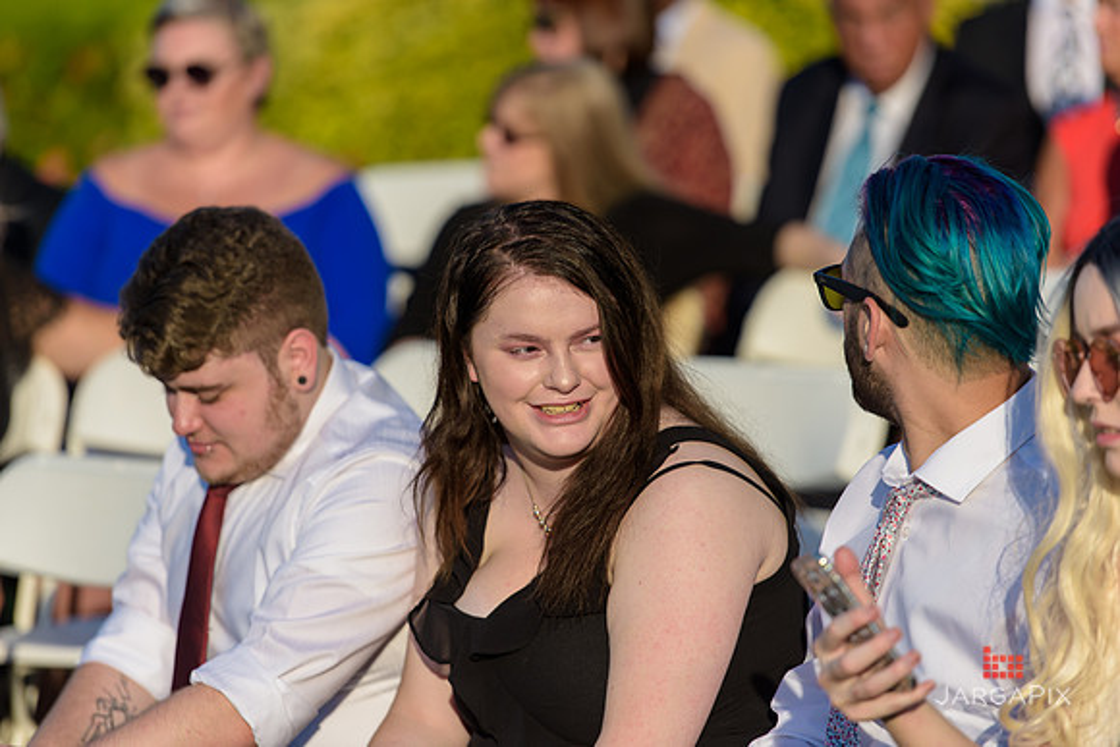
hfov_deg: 11.1
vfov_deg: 7.4
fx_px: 5757
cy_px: 374
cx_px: 560
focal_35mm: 185
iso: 200
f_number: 3.2
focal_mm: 185
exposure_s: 1/3200
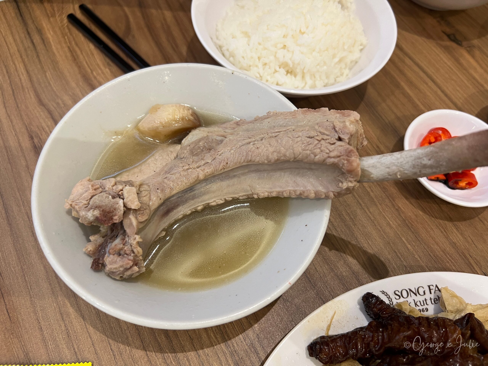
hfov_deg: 67.3
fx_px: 367
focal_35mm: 26
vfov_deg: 53.1
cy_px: 183
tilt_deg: -63.6
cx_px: 244
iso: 100
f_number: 1.5
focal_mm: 5.7
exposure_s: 1/50
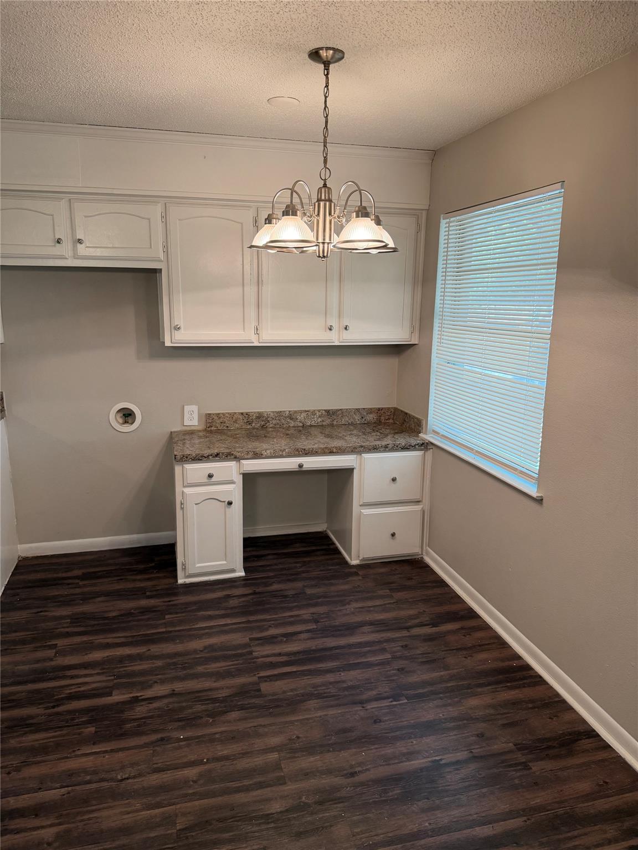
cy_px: 425
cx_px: 319
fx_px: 590
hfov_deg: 56.8
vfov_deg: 71.6
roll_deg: -0.5
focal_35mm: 24
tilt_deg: -11.2
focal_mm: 6.76
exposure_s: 1/120
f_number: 1.78
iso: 200
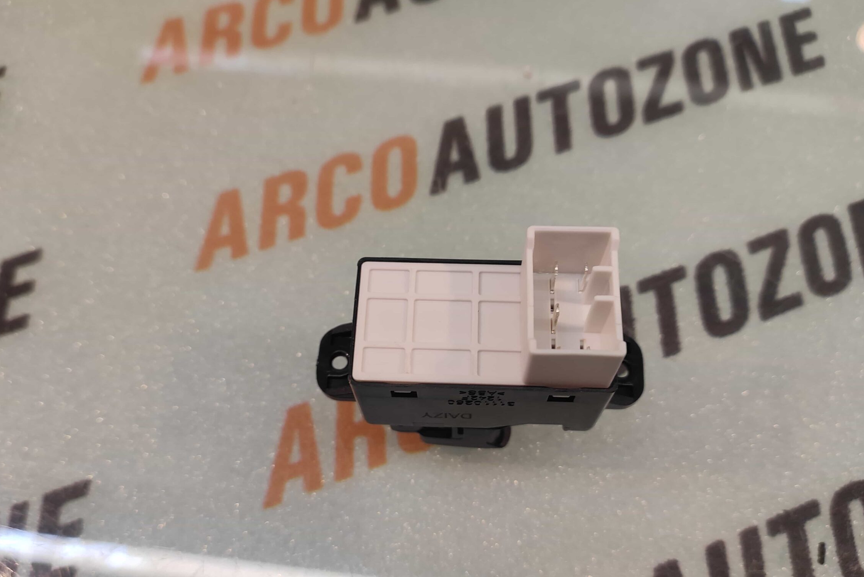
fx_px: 480
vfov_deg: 61.3
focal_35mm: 20
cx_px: 419
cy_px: 350
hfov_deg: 83.9
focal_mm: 4.74
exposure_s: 1/50
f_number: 1.79
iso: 127
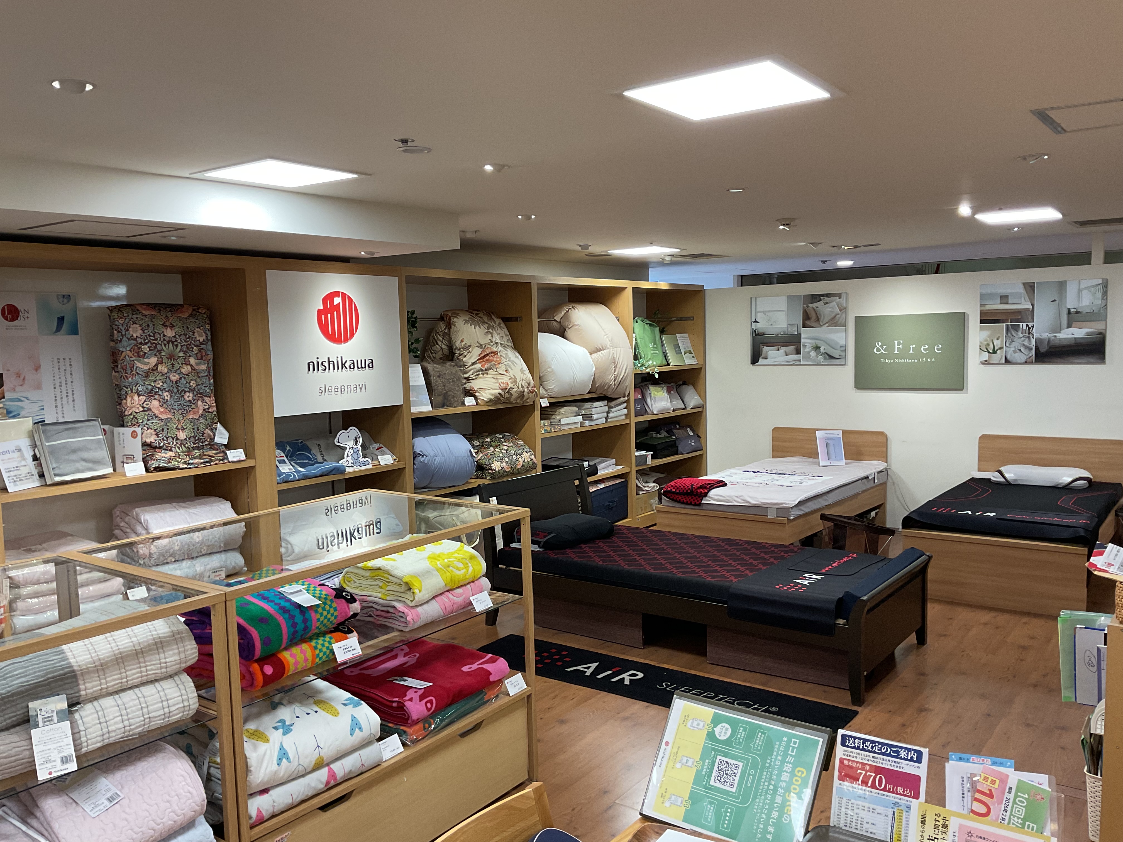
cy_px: 421
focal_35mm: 29
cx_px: 562
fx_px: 941
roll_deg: +1.4
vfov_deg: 48.2
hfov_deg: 61.7
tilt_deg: -5.2
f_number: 1.8
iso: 64
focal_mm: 3
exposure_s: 1/120
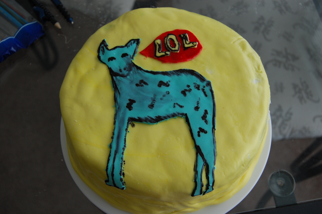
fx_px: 375
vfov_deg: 31.8
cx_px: 161
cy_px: 107
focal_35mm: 42
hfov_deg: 46.4
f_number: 4.2
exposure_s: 1/80
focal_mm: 28
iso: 400
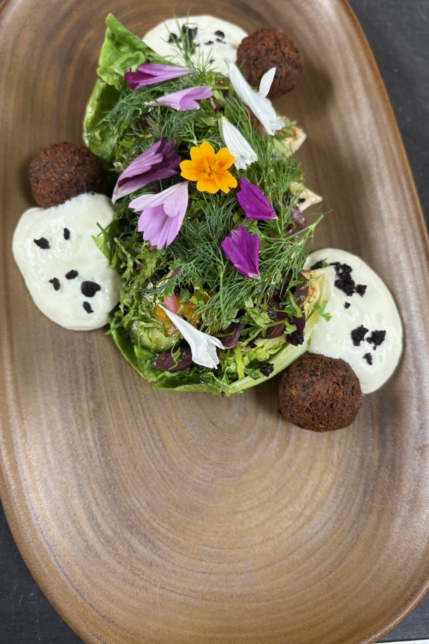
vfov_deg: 61.9
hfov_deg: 43.6
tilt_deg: -75.5
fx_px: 536
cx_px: 201
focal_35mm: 30
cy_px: 312
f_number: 1.6
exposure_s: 1/60
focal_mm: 5.96
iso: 160
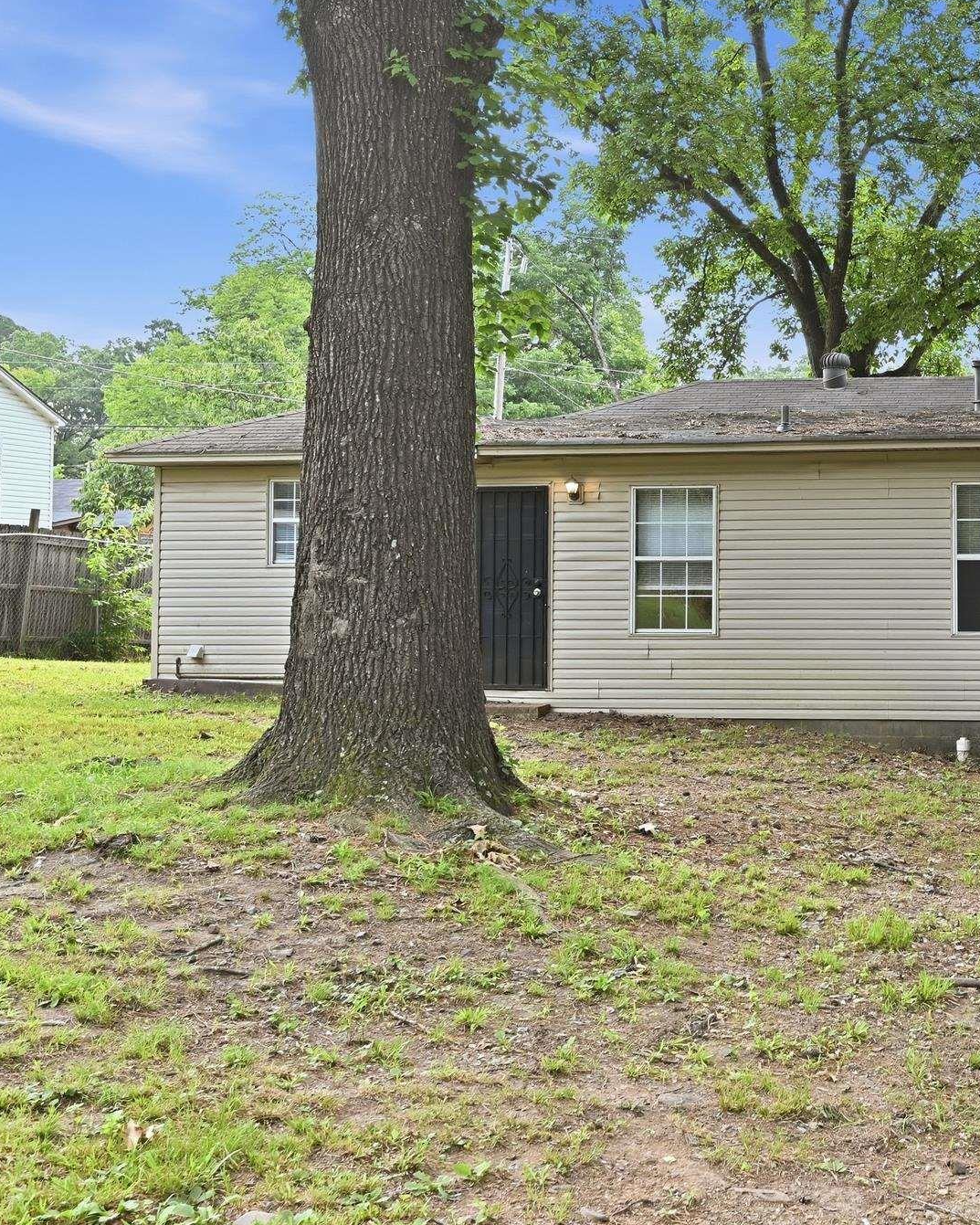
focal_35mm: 43
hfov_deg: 33.0
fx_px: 1559
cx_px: 888
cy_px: 606
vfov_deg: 42.9
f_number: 8
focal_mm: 30
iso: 500
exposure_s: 1/80
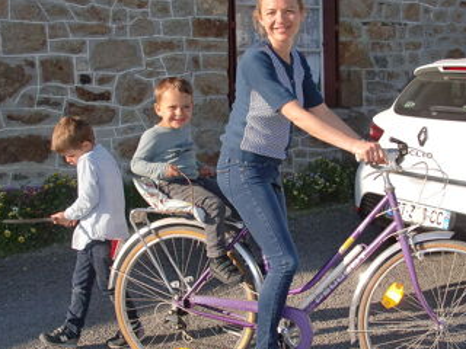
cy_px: 190
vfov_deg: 27.0
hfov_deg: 35.5
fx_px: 727
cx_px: 264
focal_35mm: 54
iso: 64
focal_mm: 6.3
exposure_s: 1/800
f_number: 2.8
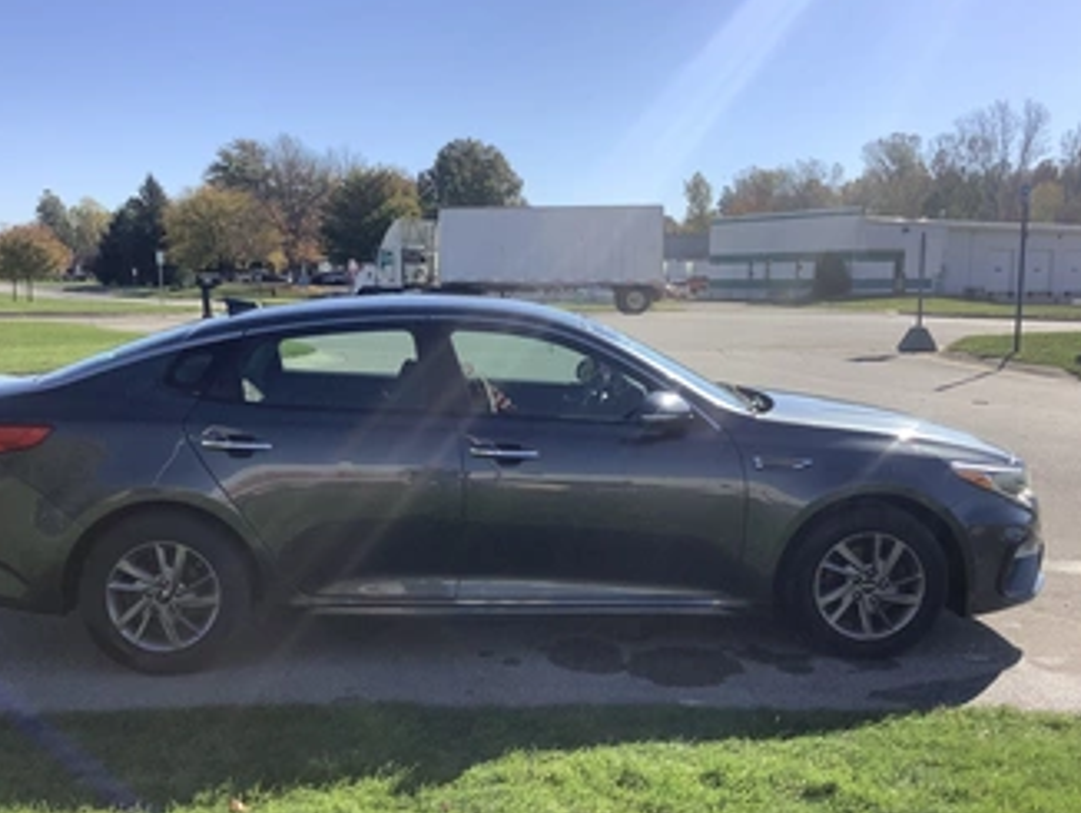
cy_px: 451
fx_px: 1188
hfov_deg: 48.8
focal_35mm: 38
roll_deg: +0.3
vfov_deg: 37.7
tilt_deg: -9.4
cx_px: 468
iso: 25
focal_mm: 3.3
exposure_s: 1/1274
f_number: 2.4
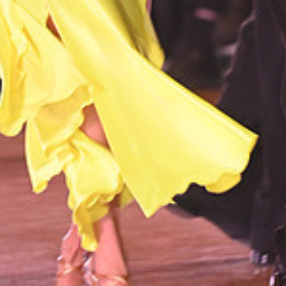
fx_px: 6169
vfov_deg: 2.7
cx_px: 206
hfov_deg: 2.7
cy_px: -98
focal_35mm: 660
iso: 2000
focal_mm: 200
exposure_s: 1/200
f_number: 4
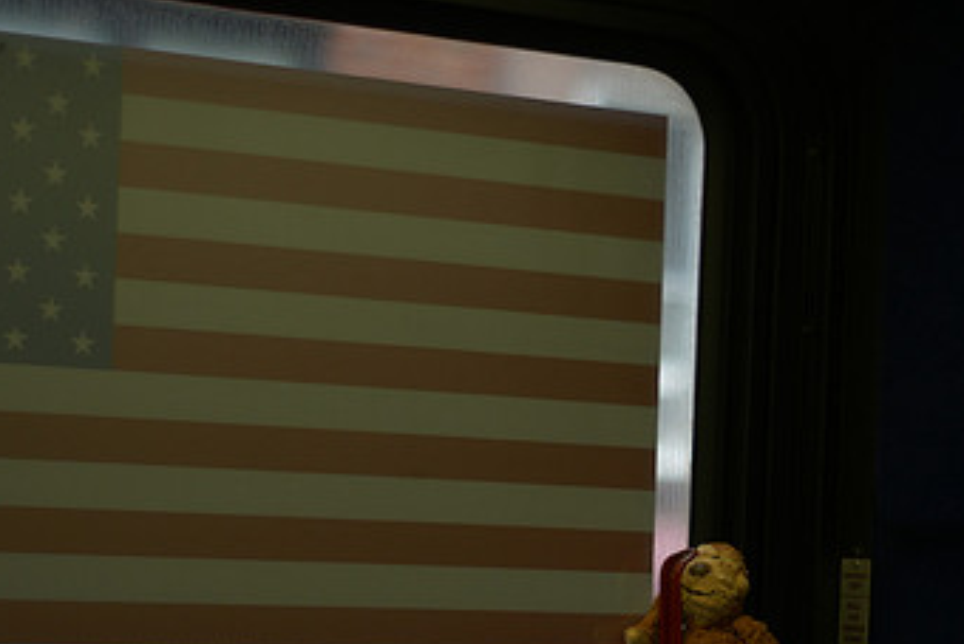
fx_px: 3429
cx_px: 717
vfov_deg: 10.7
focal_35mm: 128
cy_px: 546
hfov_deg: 15.9
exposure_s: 1/125
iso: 100
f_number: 1.7
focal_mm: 50
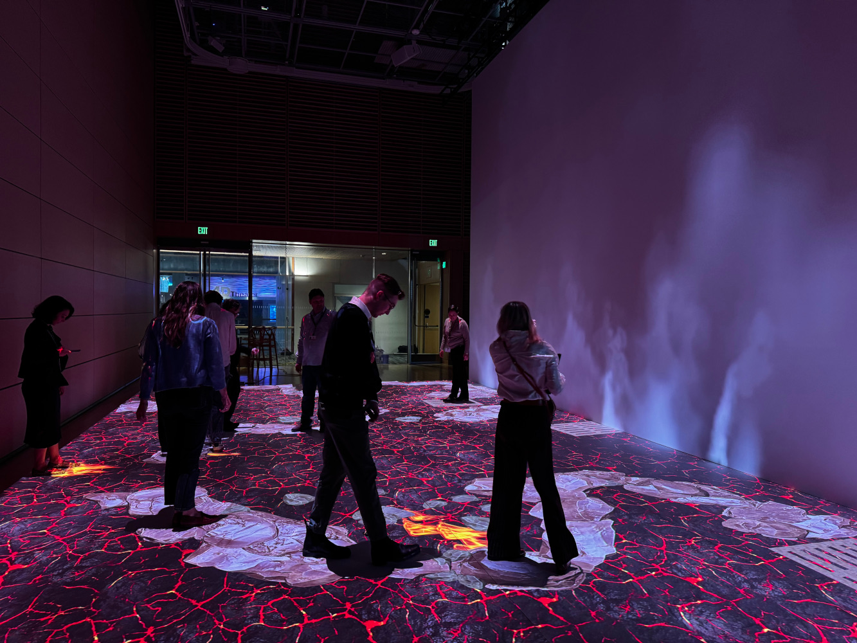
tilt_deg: -1.4
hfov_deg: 71.6
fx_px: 594
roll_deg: -1.0
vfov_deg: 56.8
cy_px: 322
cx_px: 428
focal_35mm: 24
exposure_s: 1/60
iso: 250
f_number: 1.78
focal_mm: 6.76
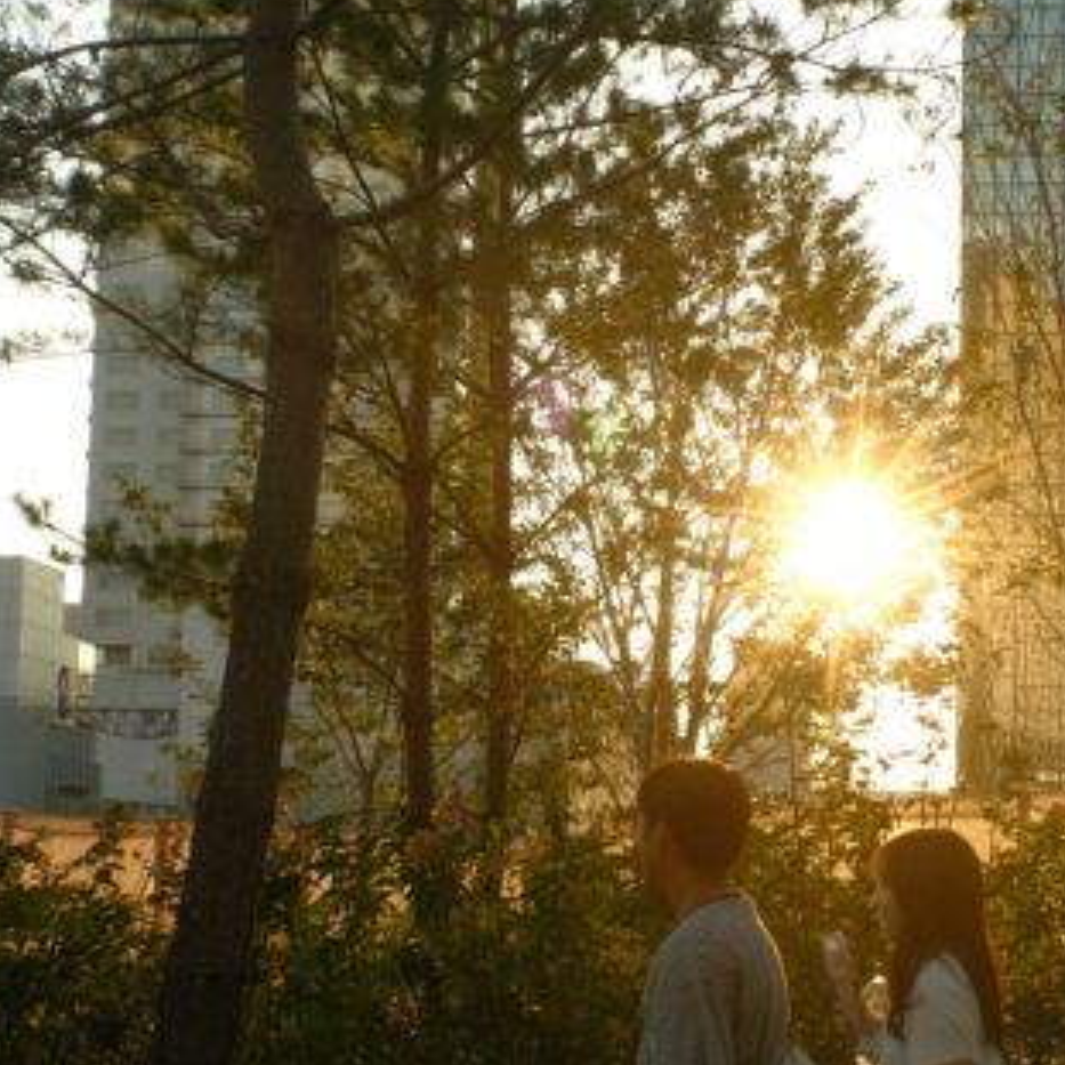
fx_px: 3411
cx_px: 753
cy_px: 457
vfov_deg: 17.7
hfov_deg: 17.7
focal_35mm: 98
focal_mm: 23
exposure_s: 1/210
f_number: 5.6
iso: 160
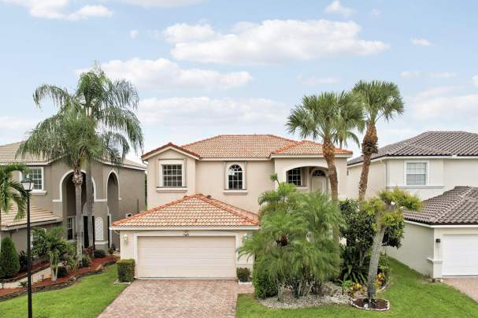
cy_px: 206
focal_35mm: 29
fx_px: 385
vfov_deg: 44.4
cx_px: 239
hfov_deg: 63.7
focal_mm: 8.38
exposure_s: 1/30
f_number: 2.8
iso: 100
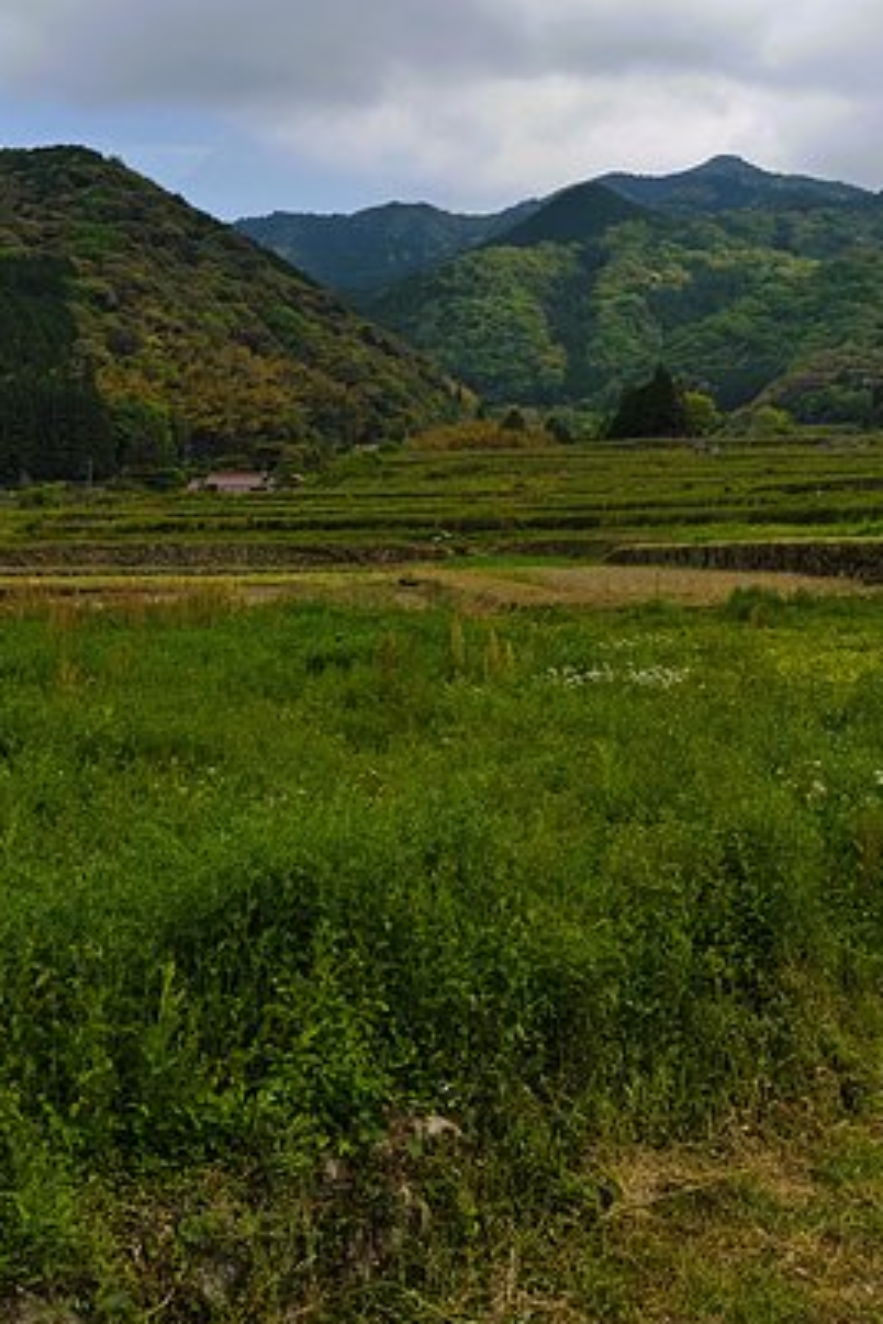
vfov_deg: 37.1
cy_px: 207
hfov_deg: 25.4
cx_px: 848
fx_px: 1876
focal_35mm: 51
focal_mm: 20
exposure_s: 1/320
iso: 100
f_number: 8
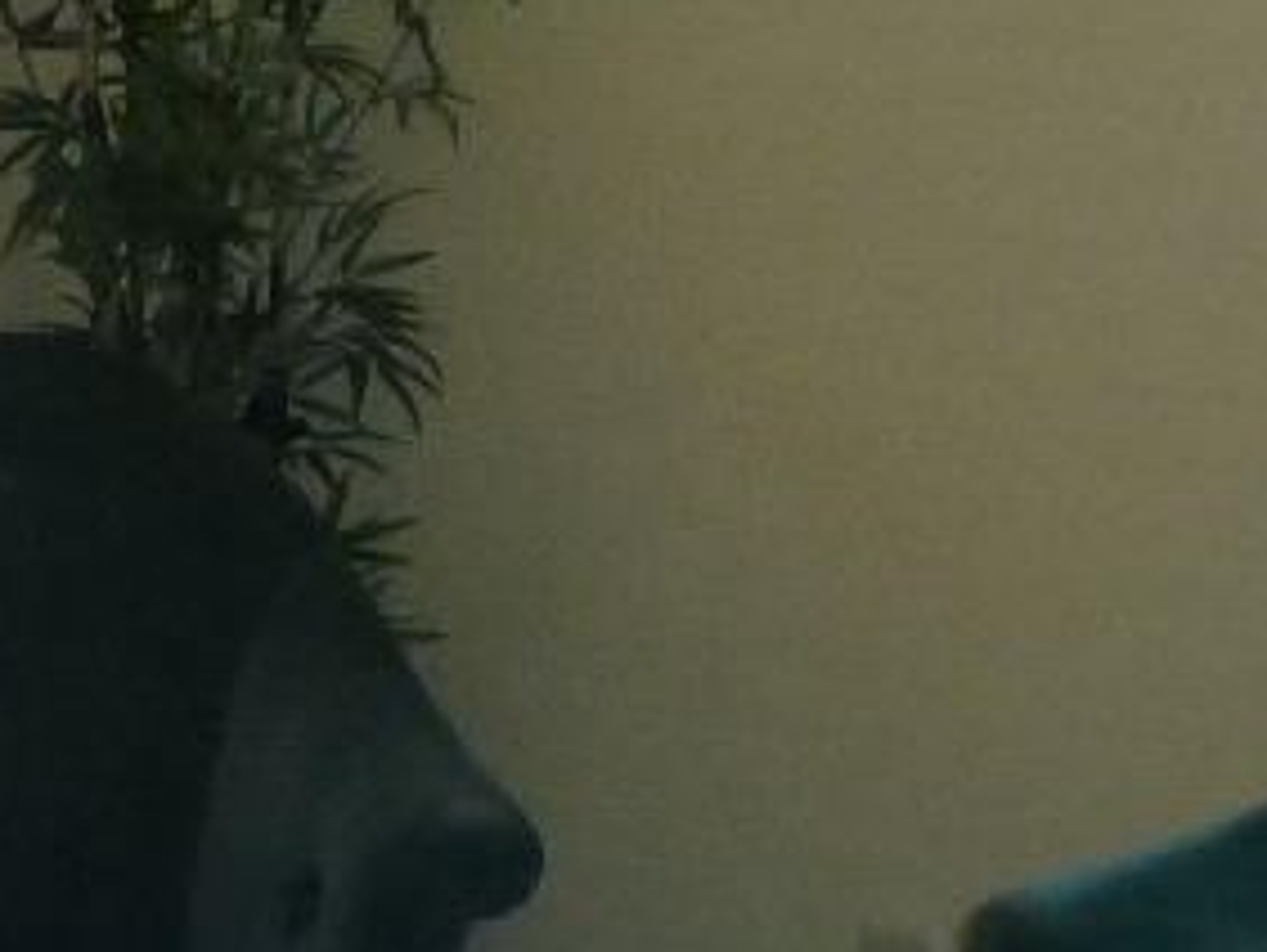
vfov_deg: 8.5
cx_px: 377
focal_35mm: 174
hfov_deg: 11.3
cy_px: 350
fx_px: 6374
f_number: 3.3
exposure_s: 1/60
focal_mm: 4.3
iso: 200
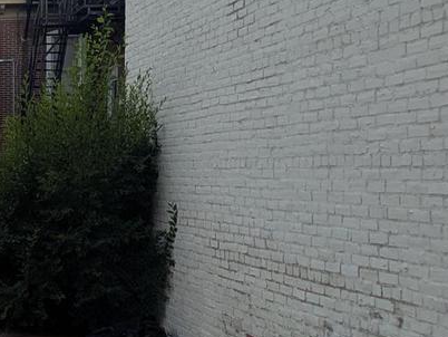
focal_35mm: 86
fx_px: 1114
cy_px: 190
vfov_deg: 17.2
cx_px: -306
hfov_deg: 18.7
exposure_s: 1/633
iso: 40
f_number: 1.85
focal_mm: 6.81
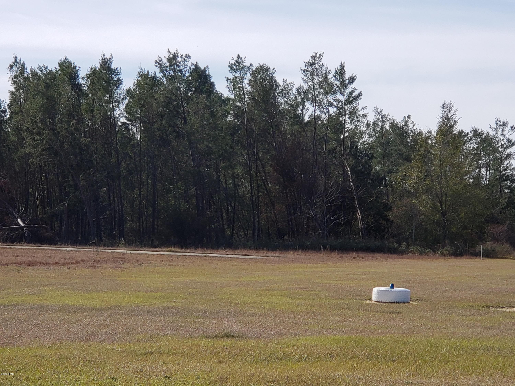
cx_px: 258
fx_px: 774
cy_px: 193
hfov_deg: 36.8
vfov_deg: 28.0
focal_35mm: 52
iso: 32
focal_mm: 6
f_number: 2.4
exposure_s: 1/820
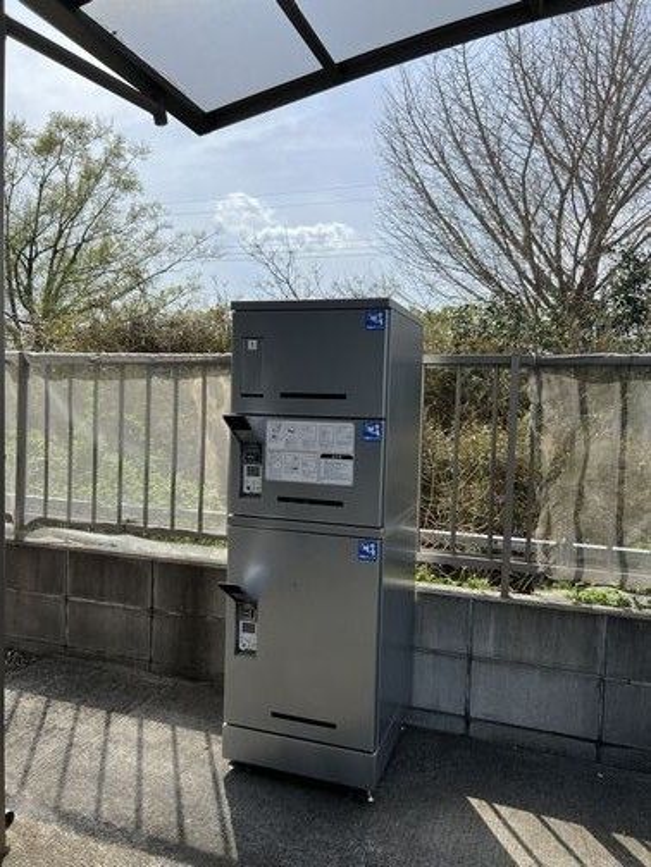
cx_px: 326
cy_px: 434
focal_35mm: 26
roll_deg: -0.7
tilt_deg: -1.9
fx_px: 652
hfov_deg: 53.1
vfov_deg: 67.3
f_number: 1.5
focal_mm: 5.7
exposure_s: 1/5587
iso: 50
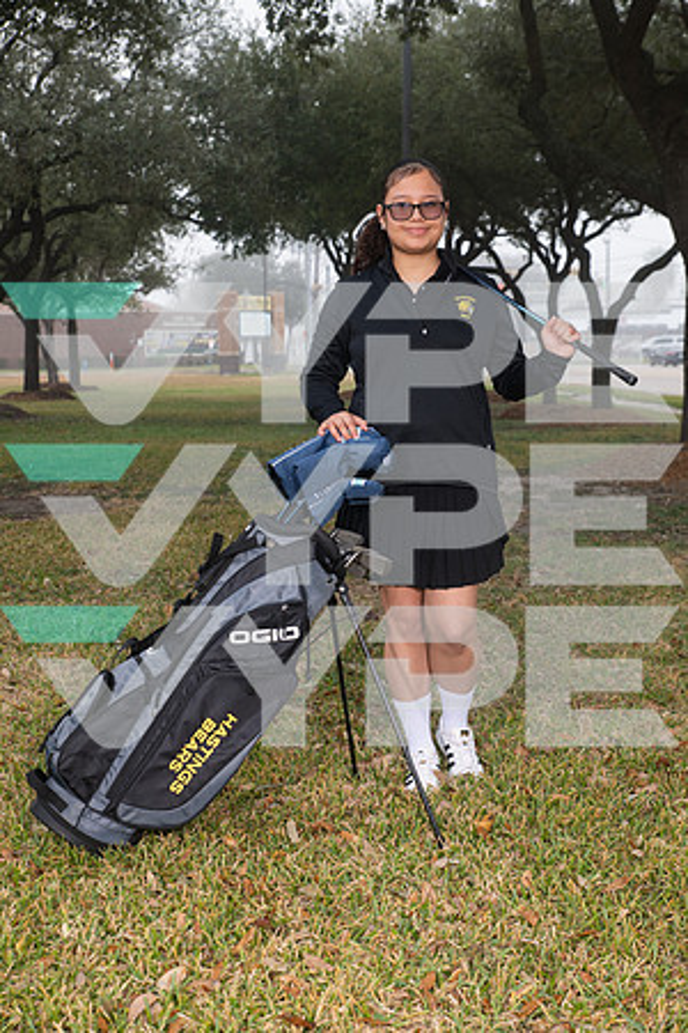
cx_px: 344
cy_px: 516
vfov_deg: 39.6
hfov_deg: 27.0
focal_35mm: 50
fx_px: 1433
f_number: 7.1
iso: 250
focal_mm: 50
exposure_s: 1/320
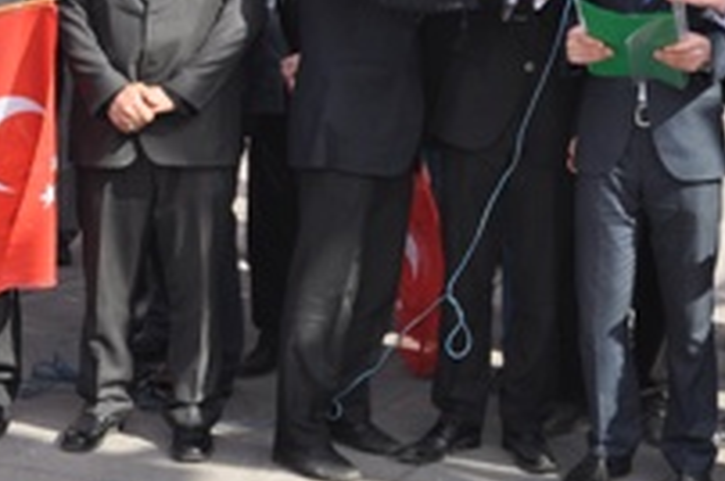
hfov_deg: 20.2
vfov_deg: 13.5
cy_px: 36
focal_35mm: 100
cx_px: 589
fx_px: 2011
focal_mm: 30
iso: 200
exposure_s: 1/200
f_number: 8
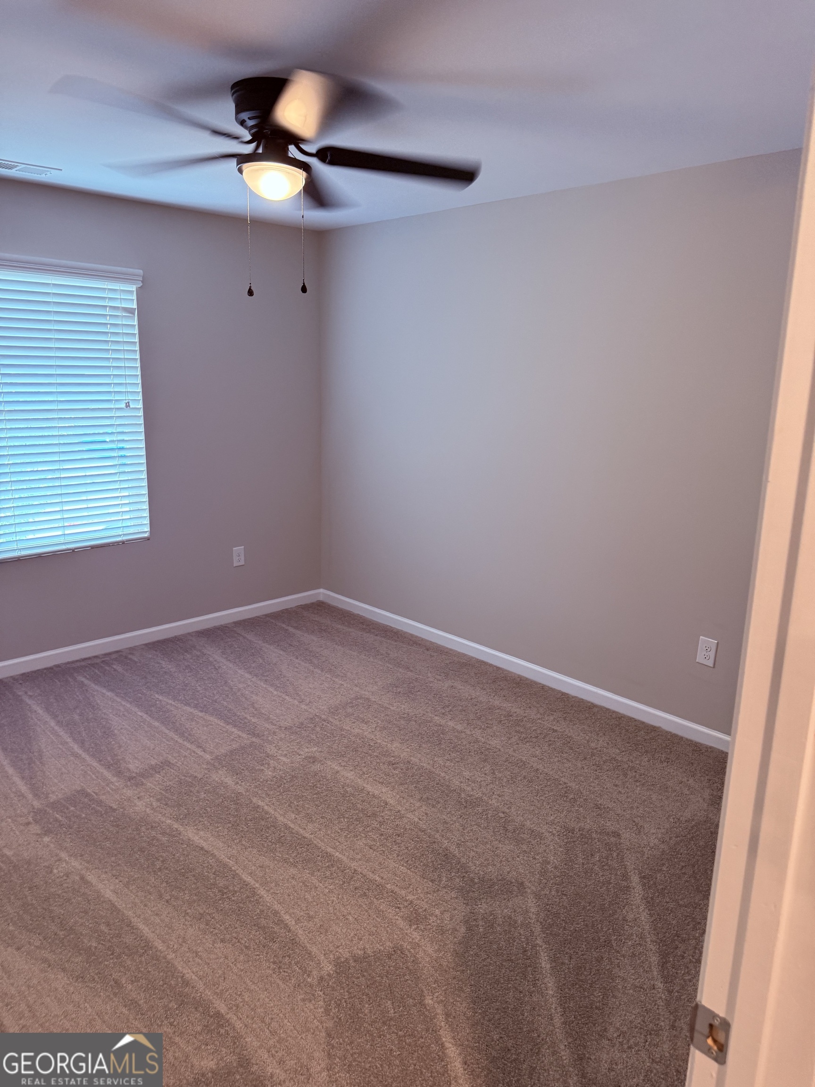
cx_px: 408
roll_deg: -3.6
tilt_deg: -13.1
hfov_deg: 56.8
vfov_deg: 71.6
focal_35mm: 24
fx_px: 753
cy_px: 544
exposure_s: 1/60
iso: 250
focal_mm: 6.76
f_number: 1.78
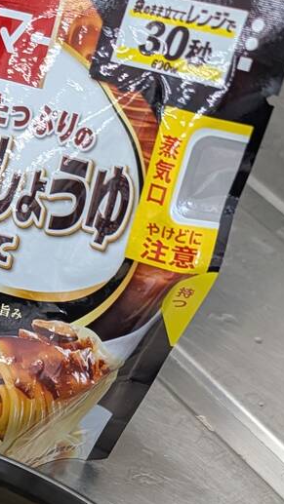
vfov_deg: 24.3
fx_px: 1084
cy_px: 571
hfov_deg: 13.8
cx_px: -169
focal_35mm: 81
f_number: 1.68
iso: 181
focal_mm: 6.9
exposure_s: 1/137
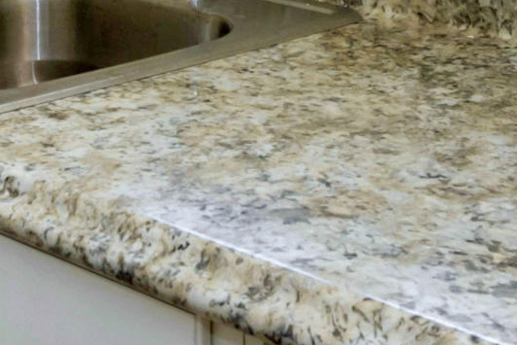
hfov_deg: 18.5
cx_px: 121
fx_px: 1576
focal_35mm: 110
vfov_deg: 11.2
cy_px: -362
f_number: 7.1
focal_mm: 13
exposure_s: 1/125
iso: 320
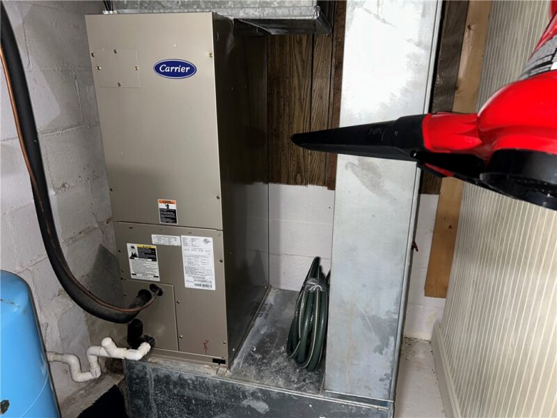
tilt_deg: -19.2
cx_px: 278
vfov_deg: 53.1
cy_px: 209
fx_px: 418
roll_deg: +0.2
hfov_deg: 67.3
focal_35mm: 26
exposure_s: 1/15
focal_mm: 5.7
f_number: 1.5
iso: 50
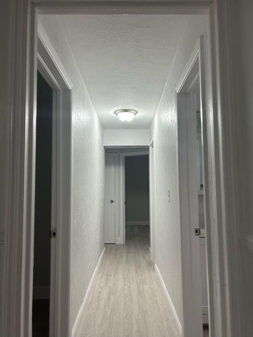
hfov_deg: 53.1
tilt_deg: +4.2
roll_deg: +0.2
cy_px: 168
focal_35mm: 26
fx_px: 253
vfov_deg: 67.3
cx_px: 126
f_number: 1.5
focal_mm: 5.7
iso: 100
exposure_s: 1/120
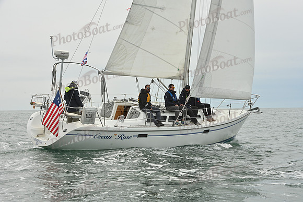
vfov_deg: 19.5
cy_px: 101
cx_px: 152
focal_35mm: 70
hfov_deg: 28.8
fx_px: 589
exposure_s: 1/800
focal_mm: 70
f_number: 11
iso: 320
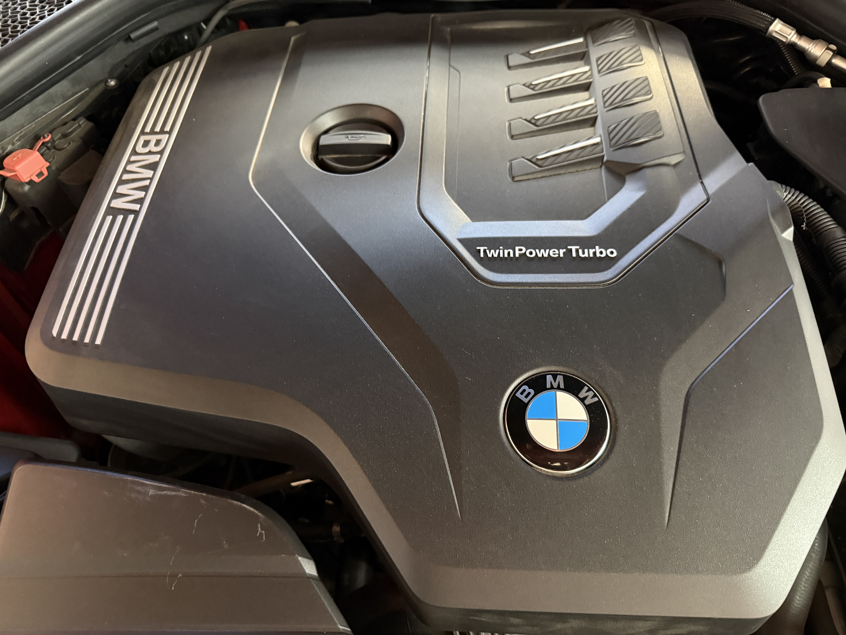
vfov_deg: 56.8
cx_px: 423
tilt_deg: -55.3
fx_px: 587
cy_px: 318
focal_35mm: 24
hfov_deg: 71.6
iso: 1000
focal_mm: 6.76
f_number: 1.78
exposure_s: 1/30
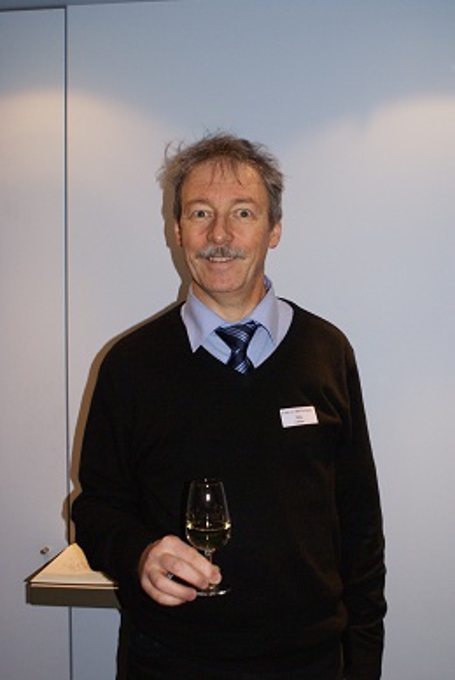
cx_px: 228
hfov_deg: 30.0
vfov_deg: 43.5
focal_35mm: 45
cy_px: 340
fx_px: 850
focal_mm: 30
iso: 400
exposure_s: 1/60
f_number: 5.6
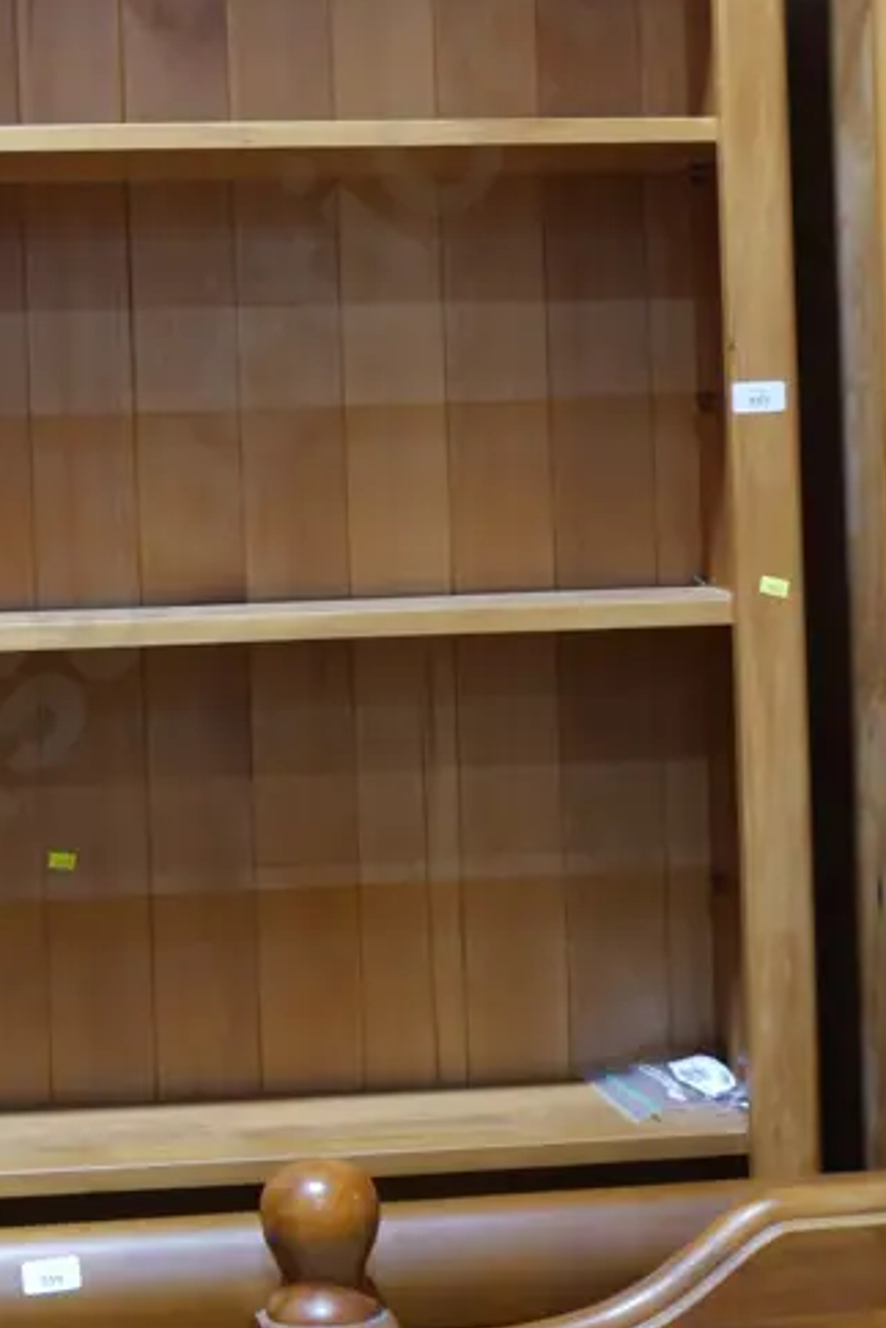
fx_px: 2435
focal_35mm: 66
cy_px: 475
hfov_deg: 20.4
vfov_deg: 30.3
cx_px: 191
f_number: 3.6
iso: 500
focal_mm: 15
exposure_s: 1/60
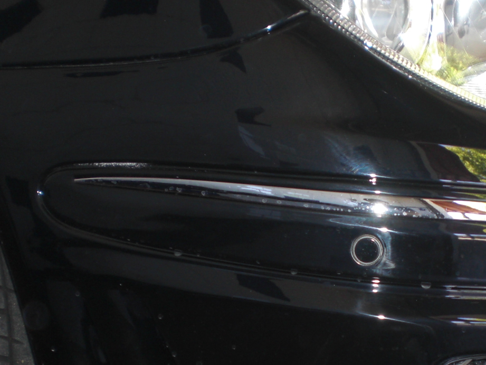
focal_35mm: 66
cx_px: 325
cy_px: 298
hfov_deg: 29.2
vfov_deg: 21.9
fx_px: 927
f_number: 3.1
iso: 100
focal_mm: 6.3
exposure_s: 1/30
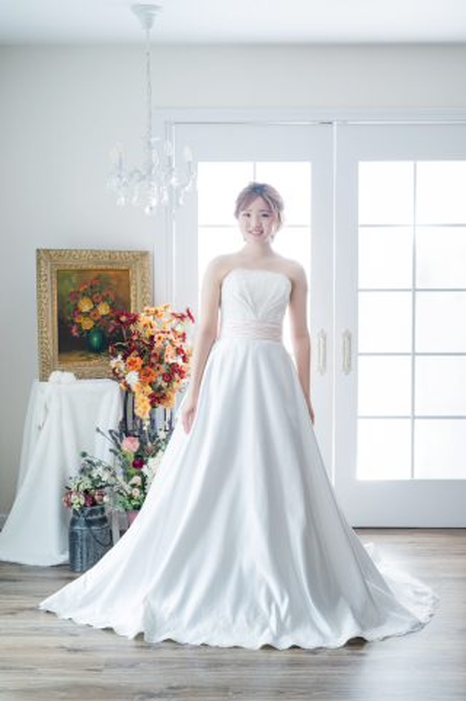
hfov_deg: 28.6
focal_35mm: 47
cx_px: 233
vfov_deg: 41.9
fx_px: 914
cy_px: 350
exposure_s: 1/60
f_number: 5.6
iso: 160
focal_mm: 47
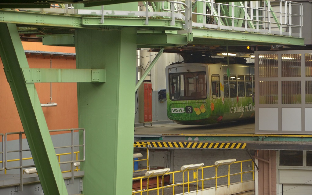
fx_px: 1365
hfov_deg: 13.0
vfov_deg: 8.2
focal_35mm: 161
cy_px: 96
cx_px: 156
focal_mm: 105
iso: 800
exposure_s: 1/125
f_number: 5.6
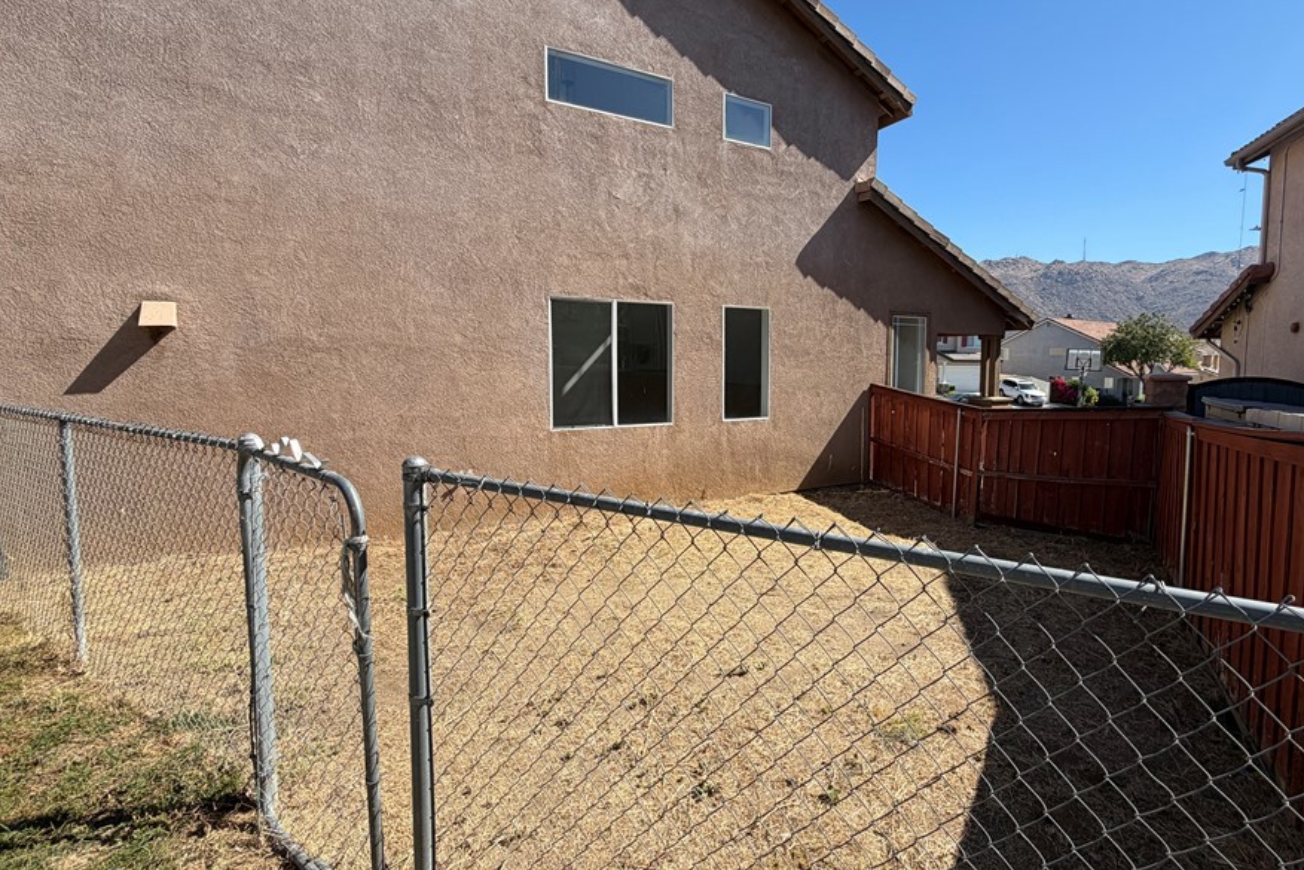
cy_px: 403
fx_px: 616
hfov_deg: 92.7
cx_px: 745
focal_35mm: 17
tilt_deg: -4.9
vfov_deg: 70.4
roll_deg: +0.4
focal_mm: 2.22
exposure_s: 1/770
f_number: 2.2
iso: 25
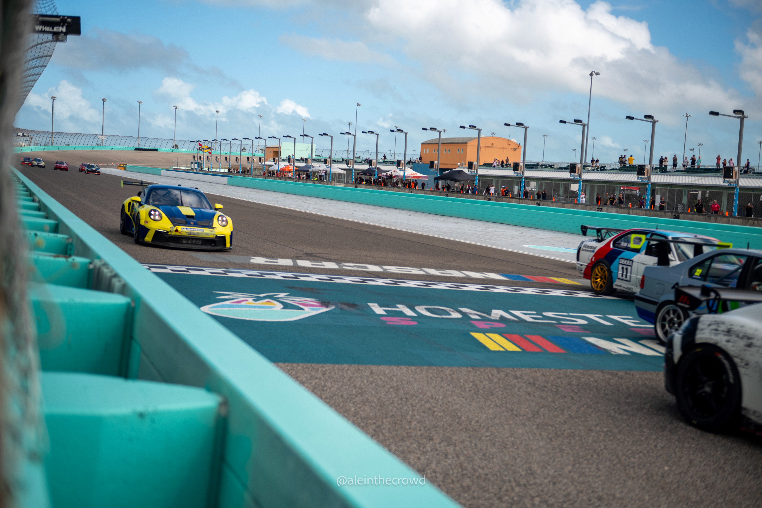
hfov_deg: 44.5
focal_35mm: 44
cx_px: 381
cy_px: 254
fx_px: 931
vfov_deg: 30.5
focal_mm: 44
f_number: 2.8
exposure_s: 1/1600
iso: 160
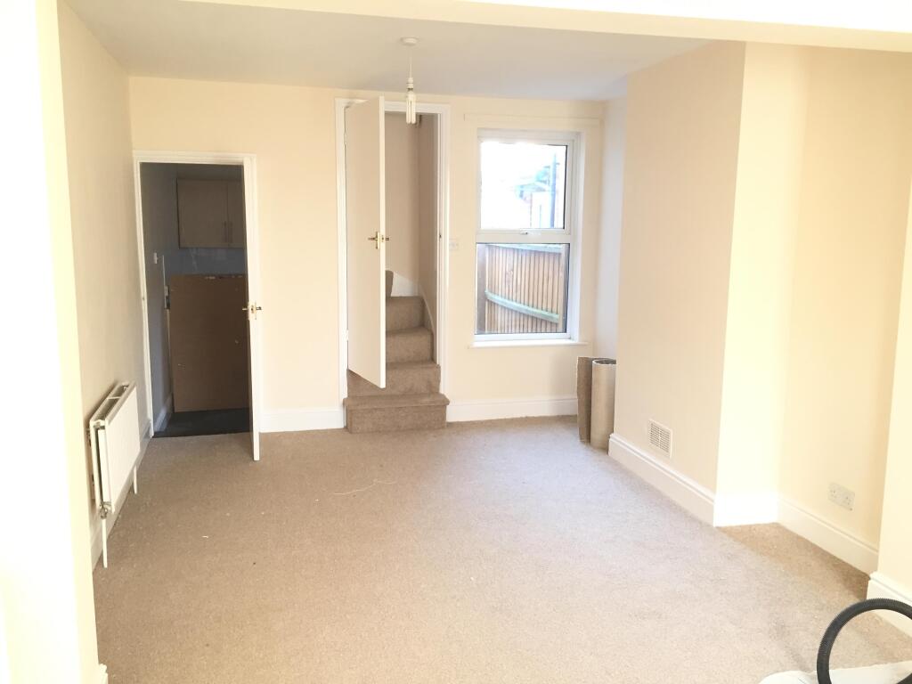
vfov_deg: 48.2
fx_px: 764
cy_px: 342
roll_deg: -1.4
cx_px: 456
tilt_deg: -8.8
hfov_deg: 61.7
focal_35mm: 29
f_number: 2.2
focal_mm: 4.15
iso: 125
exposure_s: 1/30
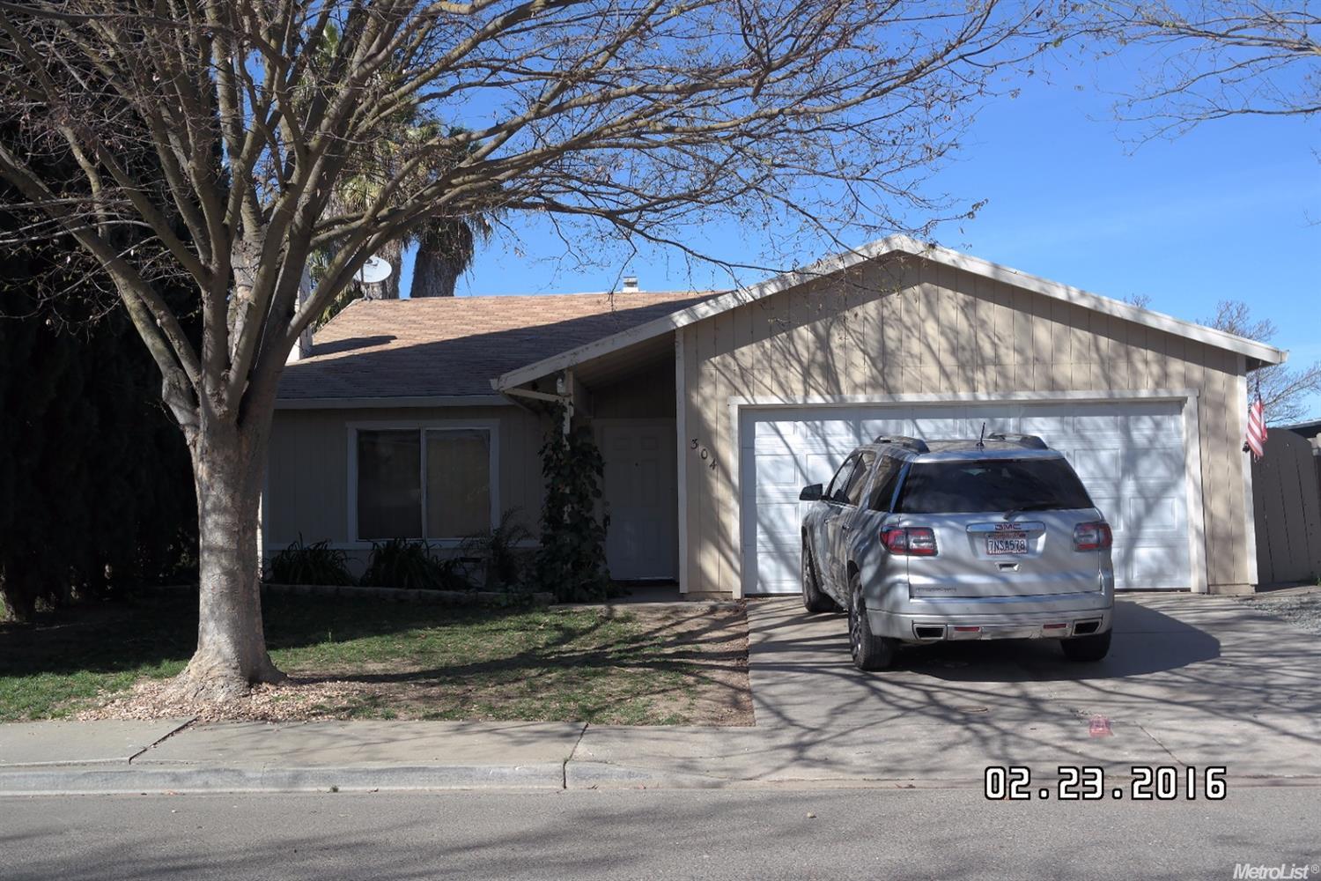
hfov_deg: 45.4
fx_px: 1578
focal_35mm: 43
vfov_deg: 31.2
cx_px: 660
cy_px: 440
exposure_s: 1/180
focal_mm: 28
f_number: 5.6
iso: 100
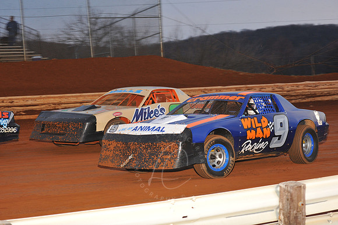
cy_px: 112
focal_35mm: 92
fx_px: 863
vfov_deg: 14.8
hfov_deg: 22.2
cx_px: 169
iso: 1250
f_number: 7.1
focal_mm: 92
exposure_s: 1/320
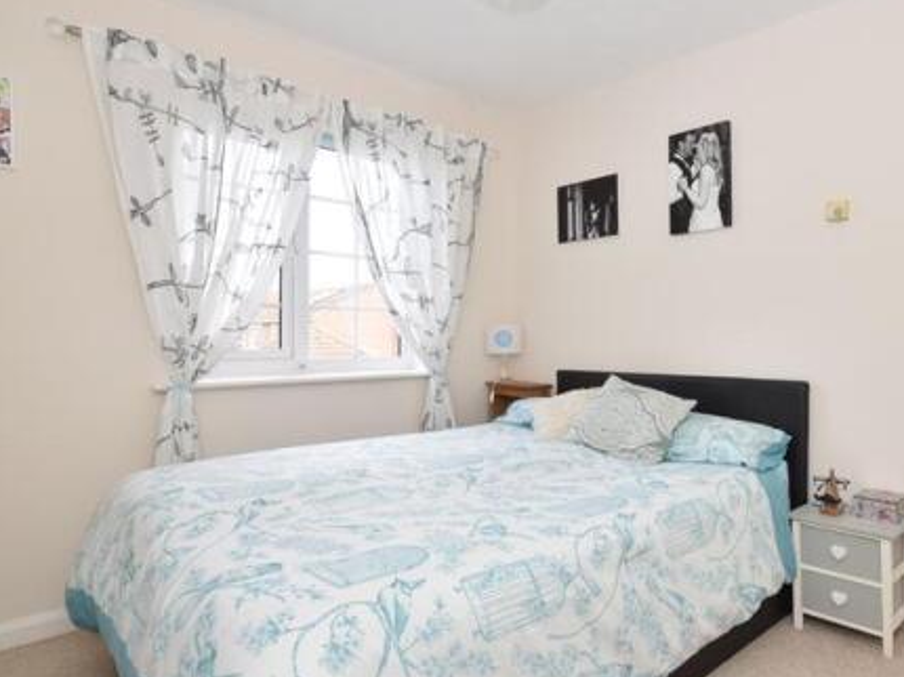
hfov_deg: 74.6
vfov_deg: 61.0
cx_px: 584
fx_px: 574
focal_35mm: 22
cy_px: 335
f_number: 9
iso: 500
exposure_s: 1/30
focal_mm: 10
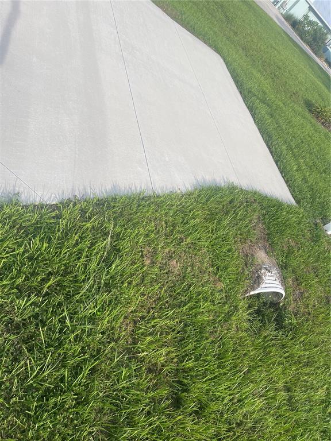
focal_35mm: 25
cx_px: 166
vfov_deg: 69.4
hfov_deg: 54.9
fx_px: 319
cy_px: 220
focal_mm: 5.1
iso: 32
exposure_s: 1/1852
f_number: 1.6
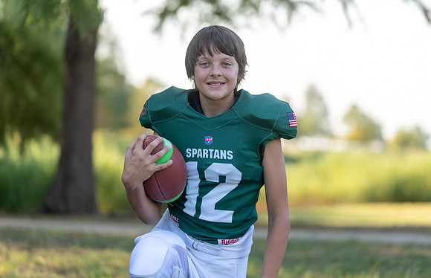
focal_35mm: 126
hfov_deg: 16.4
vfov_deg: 10.6
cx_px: 228
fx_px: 1498
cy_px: 132
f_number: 2.8
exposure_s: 1/320
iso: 100
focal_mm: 118
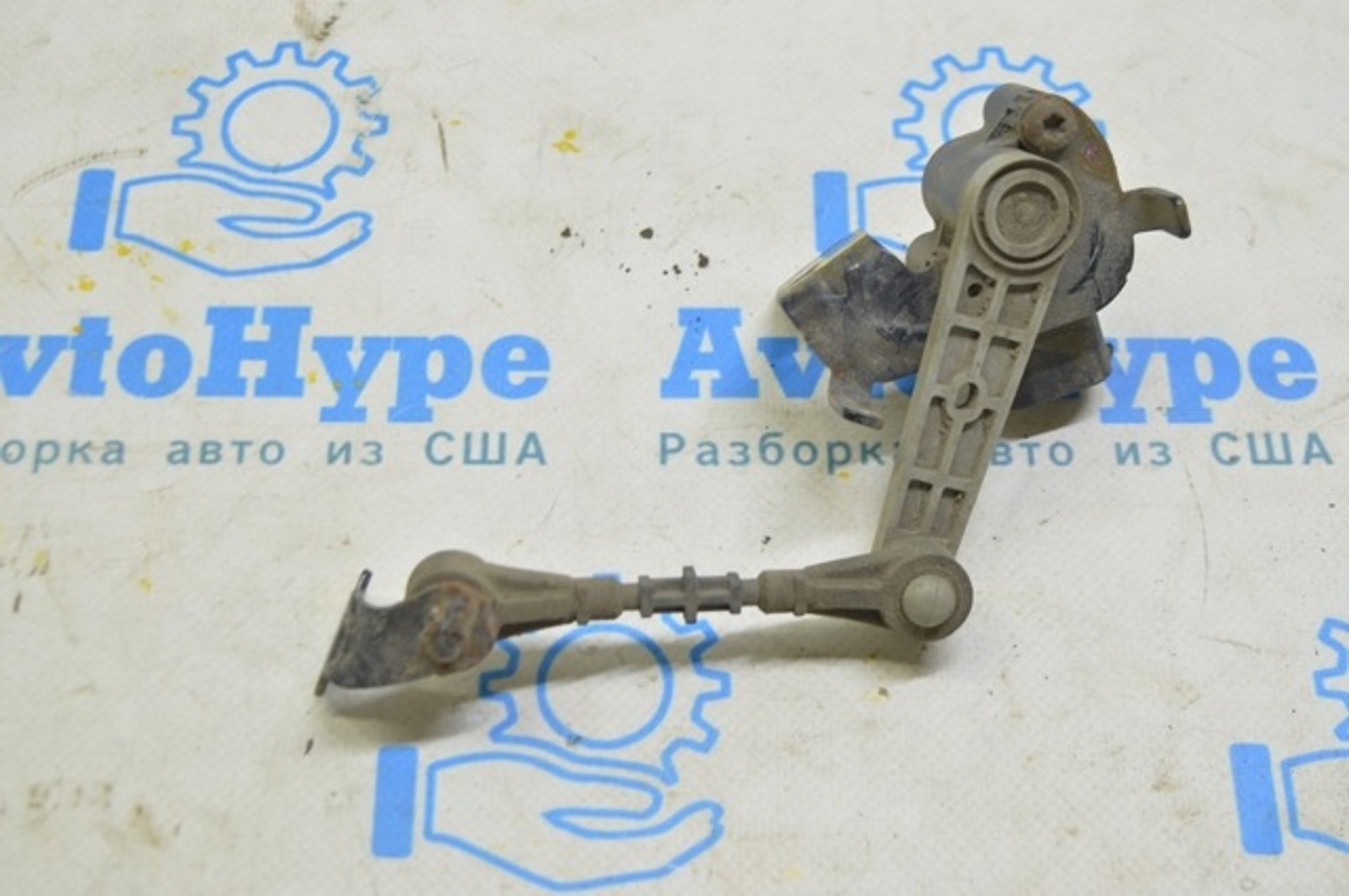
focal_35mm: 54
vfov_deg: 25.0
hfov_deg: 36.9
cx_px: 674
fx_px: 2021
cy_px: 448
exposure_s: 1/20
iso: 400
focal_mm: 36
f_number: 5.6
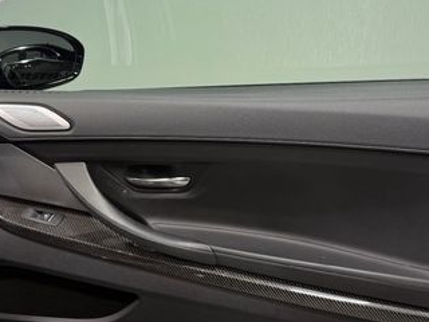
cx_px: 208
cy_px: 126
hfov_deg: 39.7
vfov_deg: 30.2
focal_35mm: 48
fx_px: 595
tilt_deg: -12.4
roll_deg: +1.0
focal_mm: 6.76
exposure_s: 1/120
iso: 80
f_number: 1.78
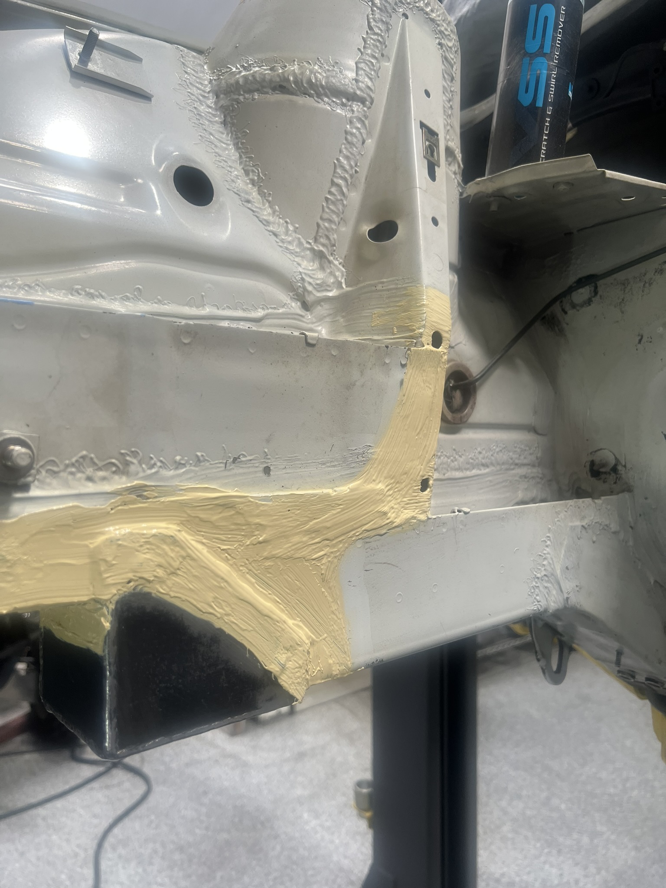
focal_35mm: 26
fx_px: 667
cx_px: 333
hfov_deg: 53.1
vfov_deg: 67.3
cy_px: 444
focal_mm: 5.7
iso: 80
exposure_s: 1/120
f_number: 1.5
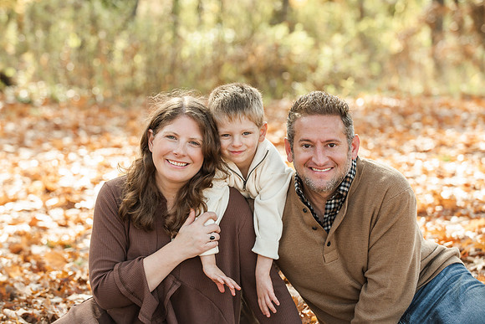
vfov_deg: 10.6
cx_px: 223
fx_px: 1748
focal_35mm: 130
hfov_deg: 15.8
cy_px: 149
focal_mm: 120
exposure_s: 1/1000
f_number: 4.5
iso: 800
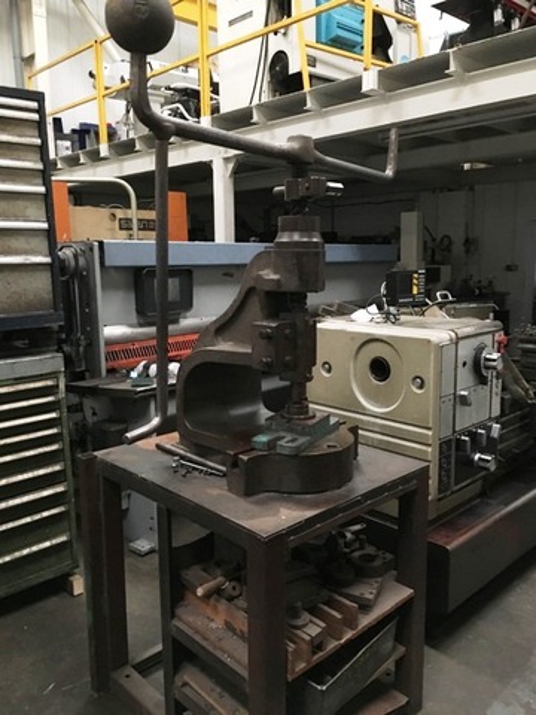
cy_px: 358
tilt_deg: -9.0
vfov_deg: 61.7
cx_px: 268
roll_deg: +0.4
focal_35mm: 29
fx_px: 599
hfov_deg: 48.2
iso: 400
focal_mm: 4.15
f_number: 2.2
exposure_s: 1/17
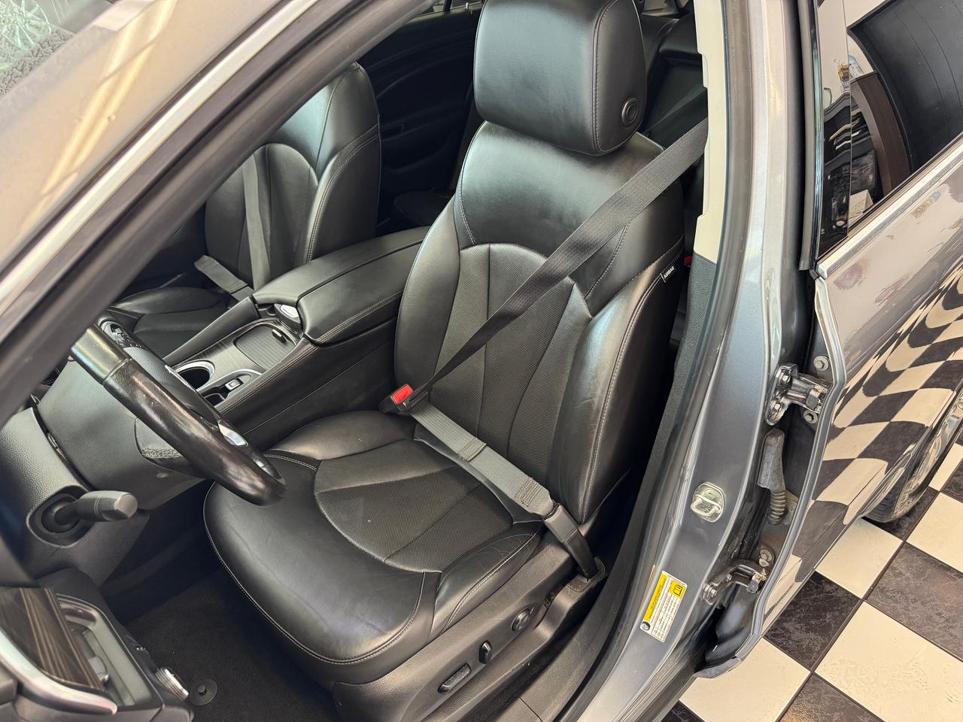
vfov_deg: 56.8
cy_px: 361
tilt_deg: -34.5
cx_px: 482
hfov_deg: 71.6
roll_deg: -1.9
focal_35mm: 24
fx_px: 668
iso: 400
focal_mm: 6.76
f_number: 1.78
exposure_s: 1/60
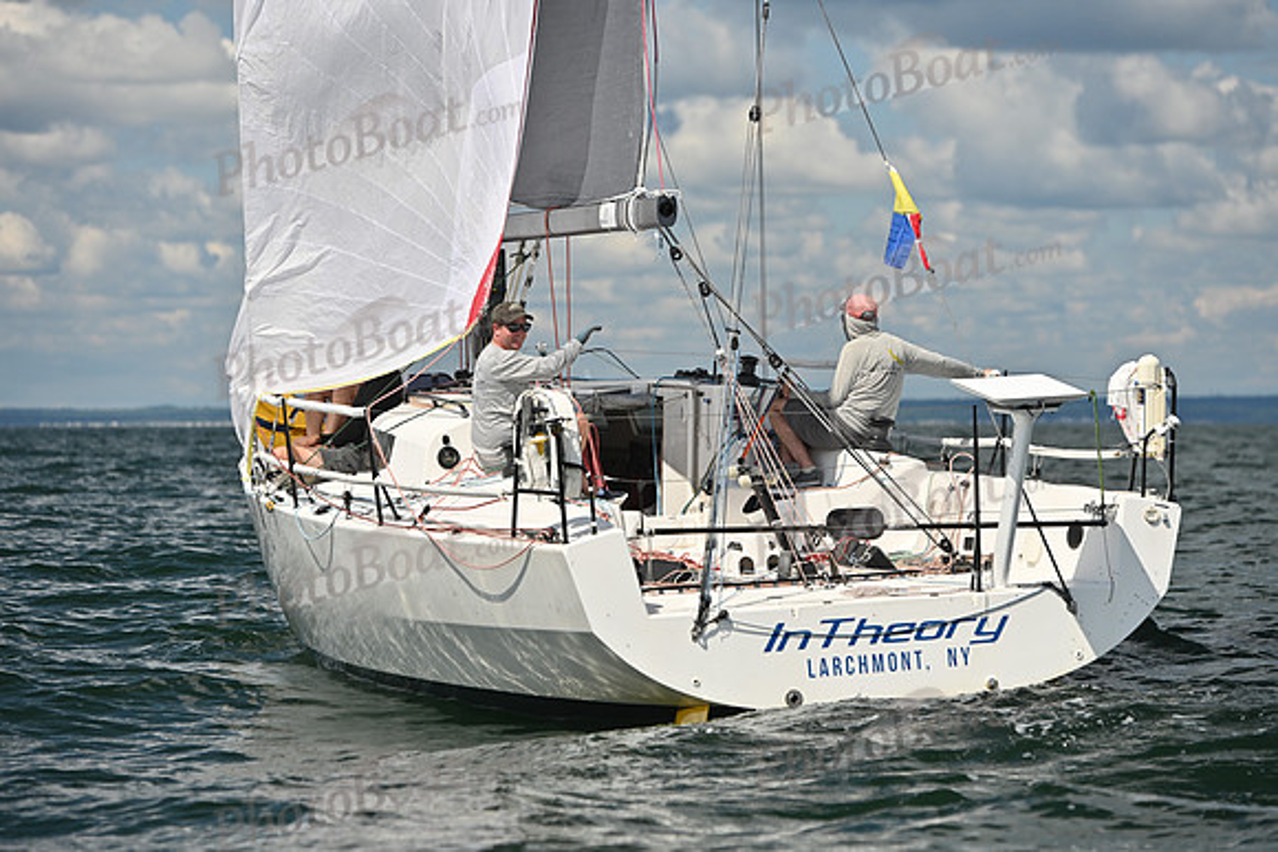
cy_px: 426
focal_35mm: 150
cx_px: 639
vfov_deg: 9.2
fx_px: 5326
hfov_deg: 13.7
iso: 250
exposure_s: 1/2000
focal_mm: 150
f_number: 4.5
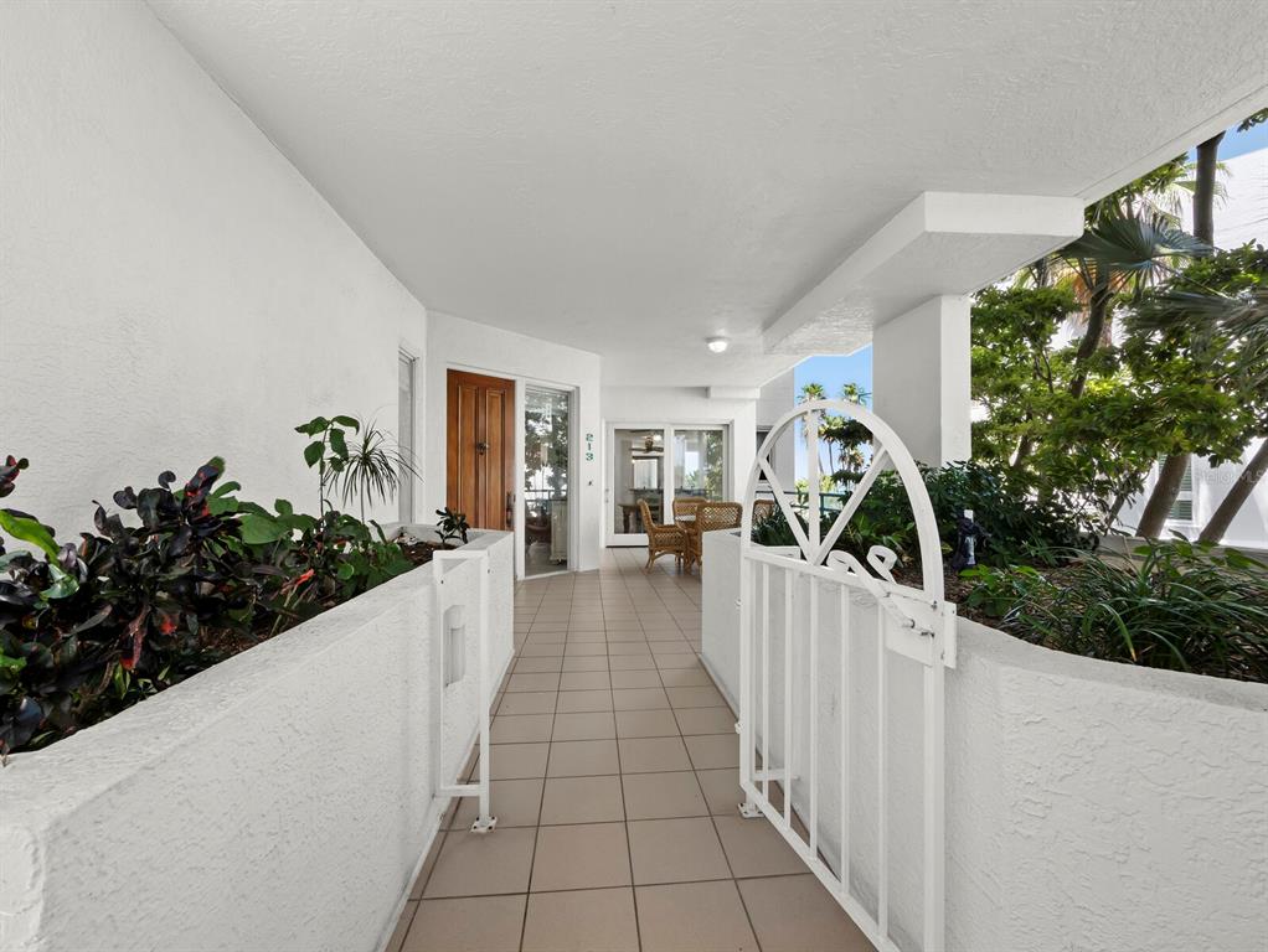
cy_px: 476
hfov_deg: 102.0
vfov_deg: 85.7
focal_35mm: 14
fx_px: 513
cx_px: 634
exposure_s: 1/6
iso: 320
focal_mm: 7
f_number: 11
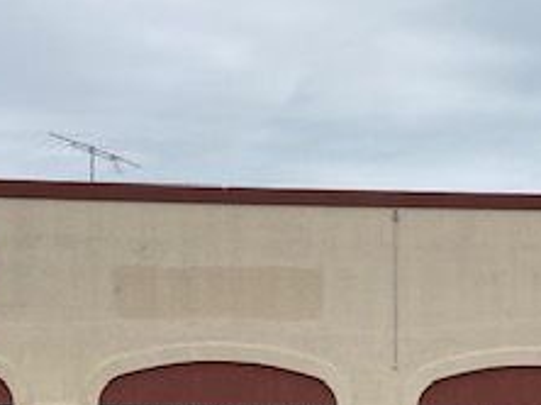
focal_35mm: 75
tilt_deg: +5.5
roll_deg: -0.6
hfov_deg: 26.0
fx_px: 1171
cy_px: 383
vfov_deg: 19.2
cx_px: 280
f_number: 1.8
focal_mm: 4.25
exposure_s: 1/562
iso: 32
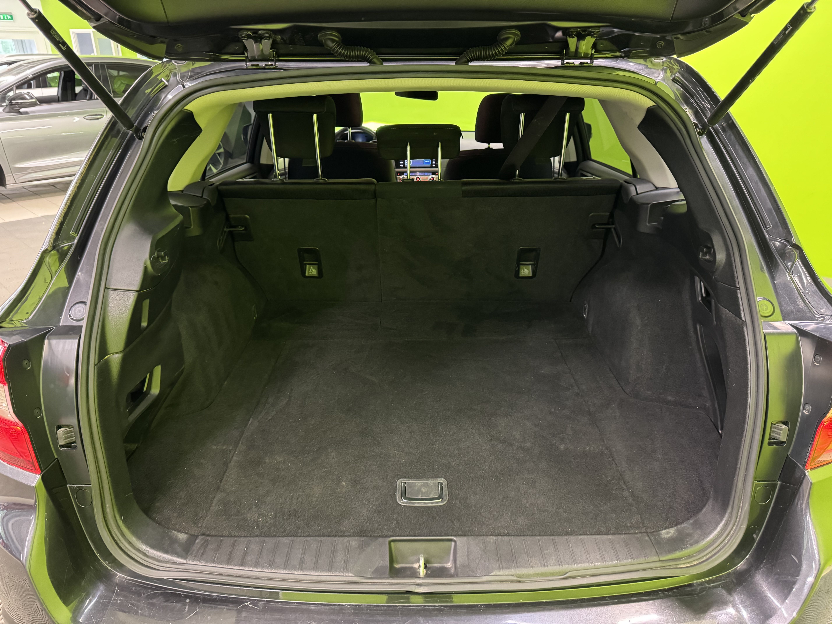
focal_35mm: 24
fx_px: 577
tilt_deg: -22.8
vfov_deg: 56.8
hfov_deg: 71.6
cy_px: 312
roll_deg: -0.2
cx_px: 416
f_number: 1.78
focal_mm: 6.76
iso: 1000
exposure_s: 1/33
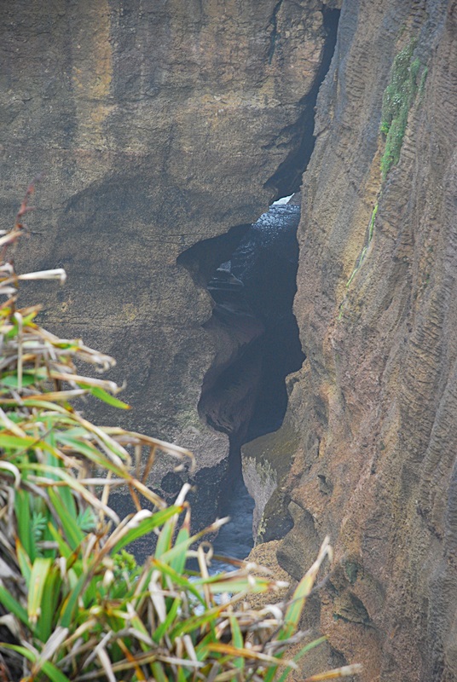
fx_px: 2989
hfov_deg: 8.7
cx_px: 228
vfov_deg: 13.0
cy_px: 341
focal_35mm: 158
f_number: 5.6
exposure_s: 1/100
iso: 400
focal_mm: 105
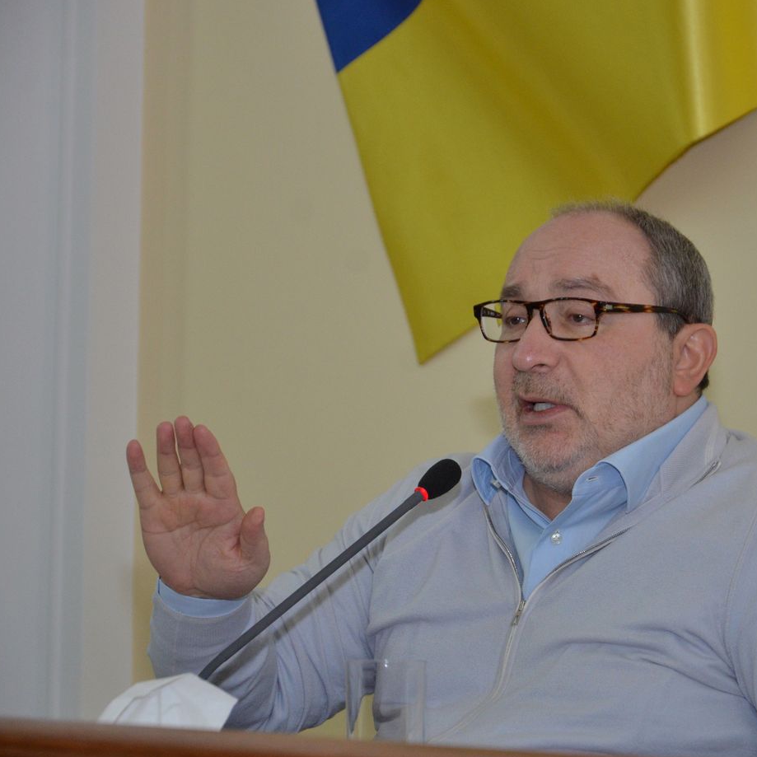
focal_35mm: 165
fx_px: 4074
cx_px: 529
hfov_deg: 10.6
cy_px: 378
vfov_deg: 10.6
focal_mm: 85
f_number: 5.6
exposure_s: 1/250
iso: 1000
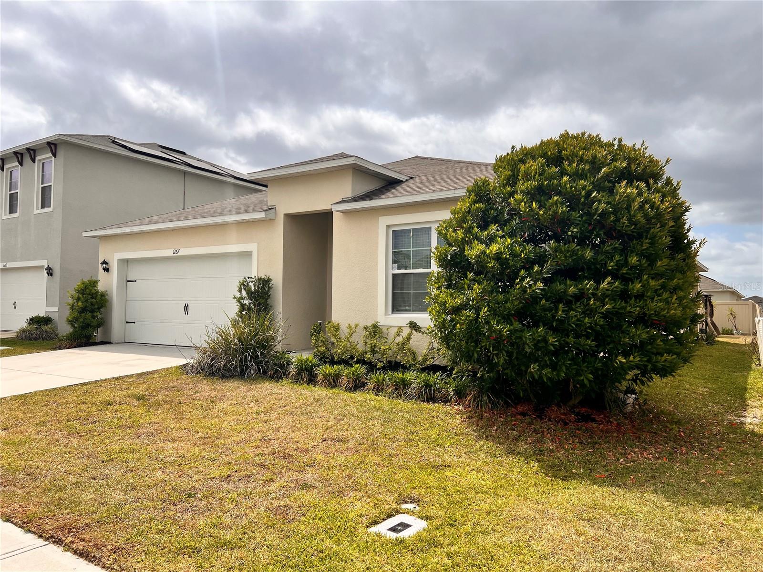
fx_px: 573
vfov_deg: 53.1
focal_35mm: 26
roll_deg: -0.6
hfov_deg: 67.3
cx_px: 382
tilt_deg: +1.0
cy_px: 286
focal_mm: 5.7
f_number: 1.5
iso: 50
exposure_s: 1/6579
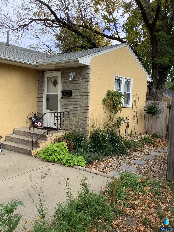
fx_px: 208
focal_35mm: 31
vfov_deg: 58.4
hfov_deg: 45.4
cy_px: 116
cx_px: 87
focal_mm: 3.3
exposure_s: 1/319
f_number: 2.4
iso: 25
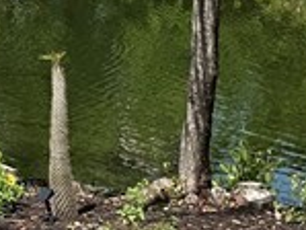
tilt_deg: -1.7
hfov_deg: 10.8
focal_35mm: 165
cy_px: -115
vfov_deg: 8.8
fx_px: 1460
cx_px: -322
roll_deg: -1.4
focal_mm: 6.86
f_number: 1.78
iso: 80
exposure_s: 1/3058
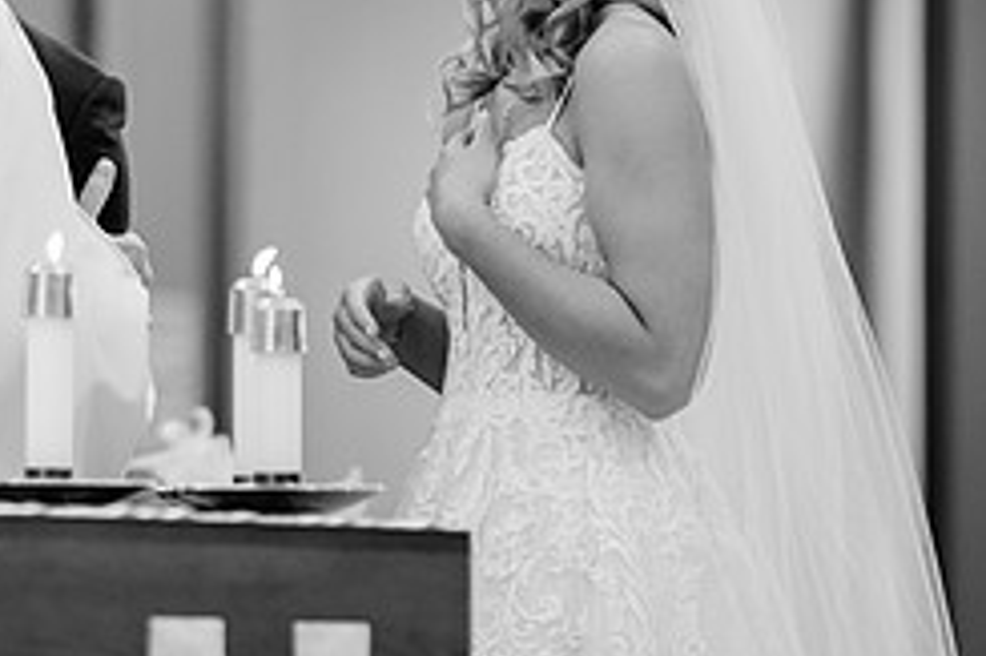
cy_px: -8
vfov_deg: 2.9
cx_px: -80
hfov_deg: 4.4
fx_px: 12946
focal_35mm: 473
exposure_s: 1/250
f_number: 2.8
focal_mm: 200
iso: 1000
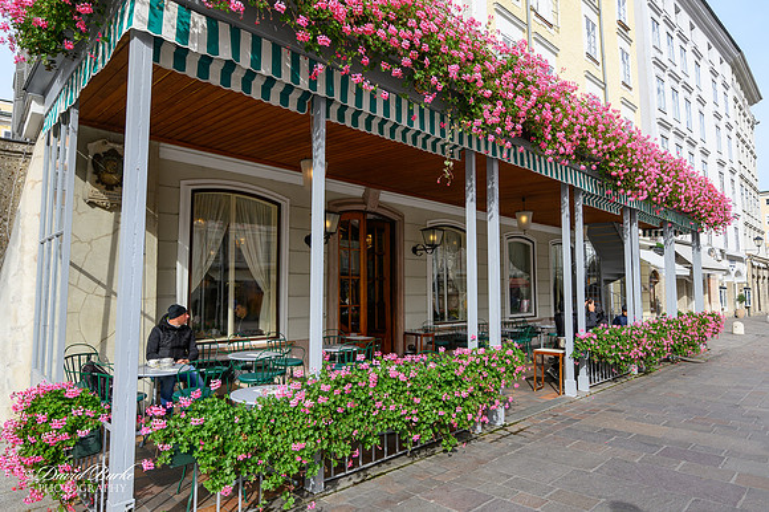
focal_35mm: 21
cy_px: 256
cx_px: 384
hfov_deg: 81.2
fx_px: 448
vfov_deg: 59.4
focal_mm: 14
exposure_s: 1/200
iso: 180
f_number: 8
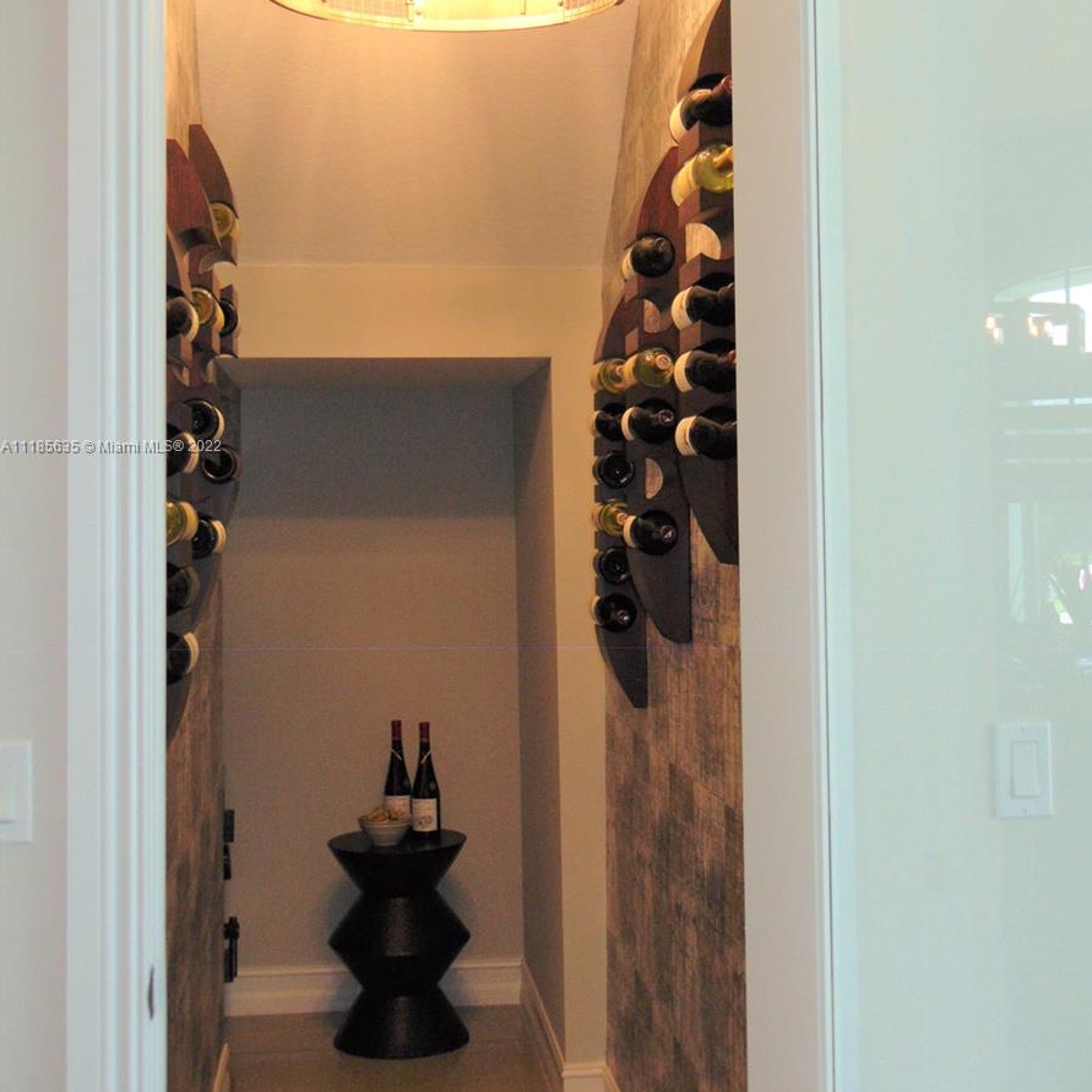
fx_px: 1785
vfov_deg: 33.9
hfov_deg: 34.0
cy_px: 447
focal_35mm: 50
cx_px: 549
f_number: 3.3
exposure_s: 1/60
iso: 250
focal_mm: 7.6
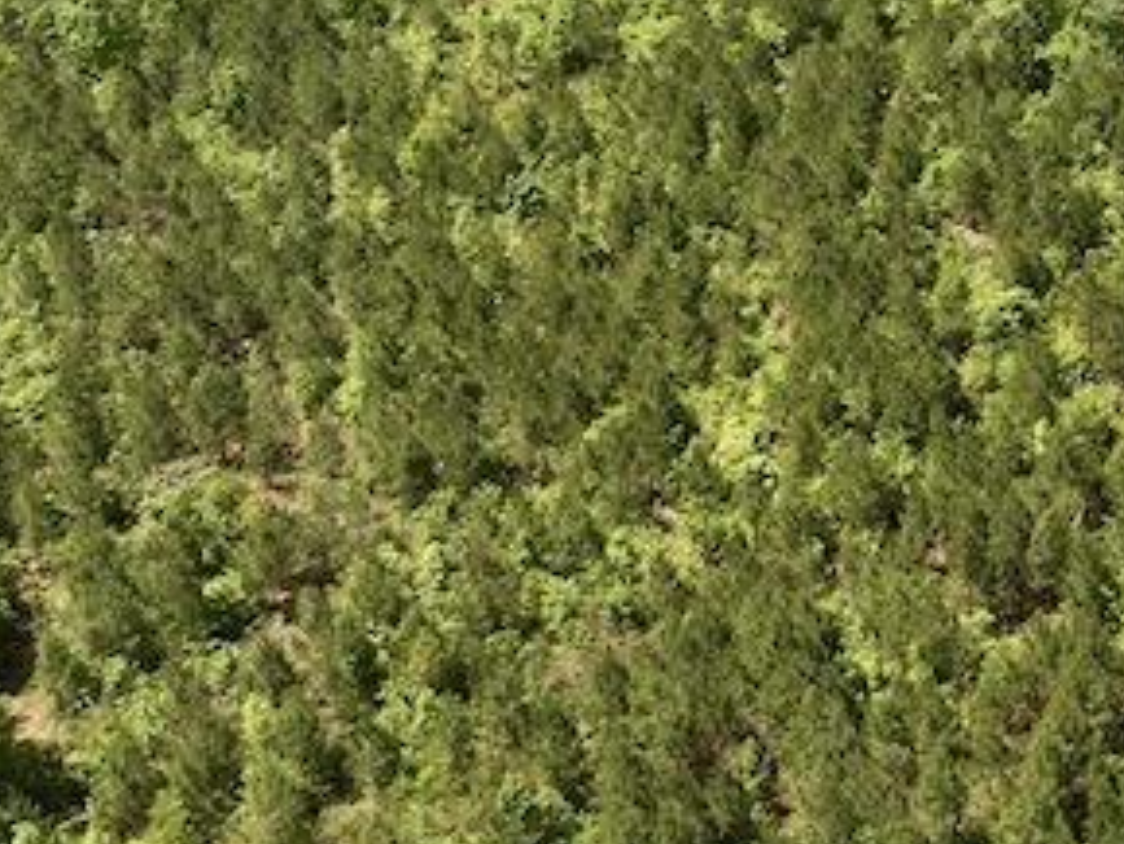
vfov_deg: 16.5
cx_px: 1412
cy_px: -224
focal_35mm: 85
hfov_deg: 21.1
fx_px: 2761
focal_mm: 12.29
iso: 100
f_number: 2.8
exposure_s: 1/160
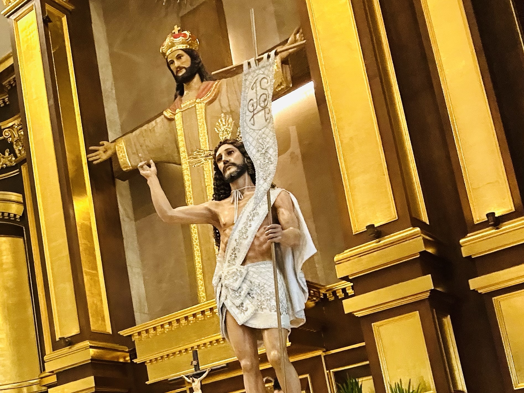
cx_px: 262
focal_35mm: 23
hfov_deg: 73.9
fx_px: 348
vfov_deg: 58.9
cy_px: 196
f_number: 1.9
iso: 250
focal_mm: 2.69
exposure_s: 1/60
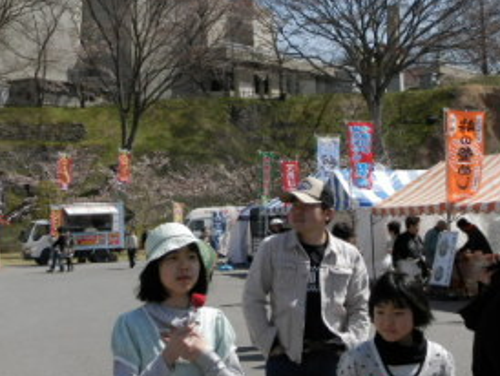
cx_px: 237
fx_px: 896
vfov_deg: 23.7
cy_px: 187
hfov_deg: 31.2
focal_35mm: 62
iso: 80
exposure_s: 1/1250
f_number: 3.3
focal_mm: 6.1
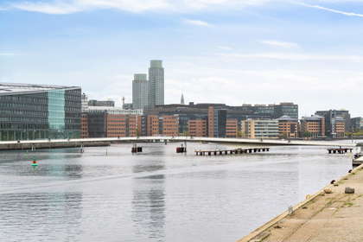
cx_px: 182
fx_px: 832
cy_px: 121
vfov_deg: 16.6
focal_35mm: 82
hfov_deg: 24.6
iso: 250
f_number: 4
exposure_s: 1/800
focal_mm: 55
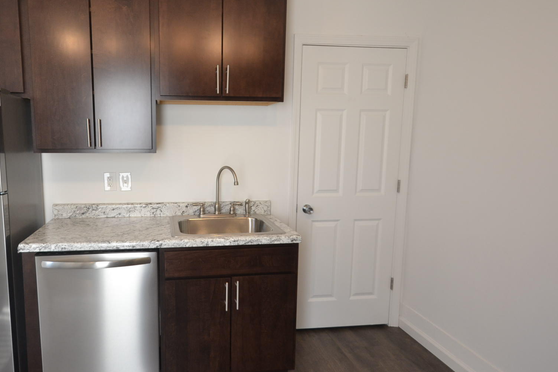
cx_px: 220
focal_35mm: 23
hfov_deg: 75.2
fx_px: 356
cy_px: 171
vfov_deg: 55.0
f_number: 4.5
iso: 400
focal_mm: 10
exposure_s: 1/80
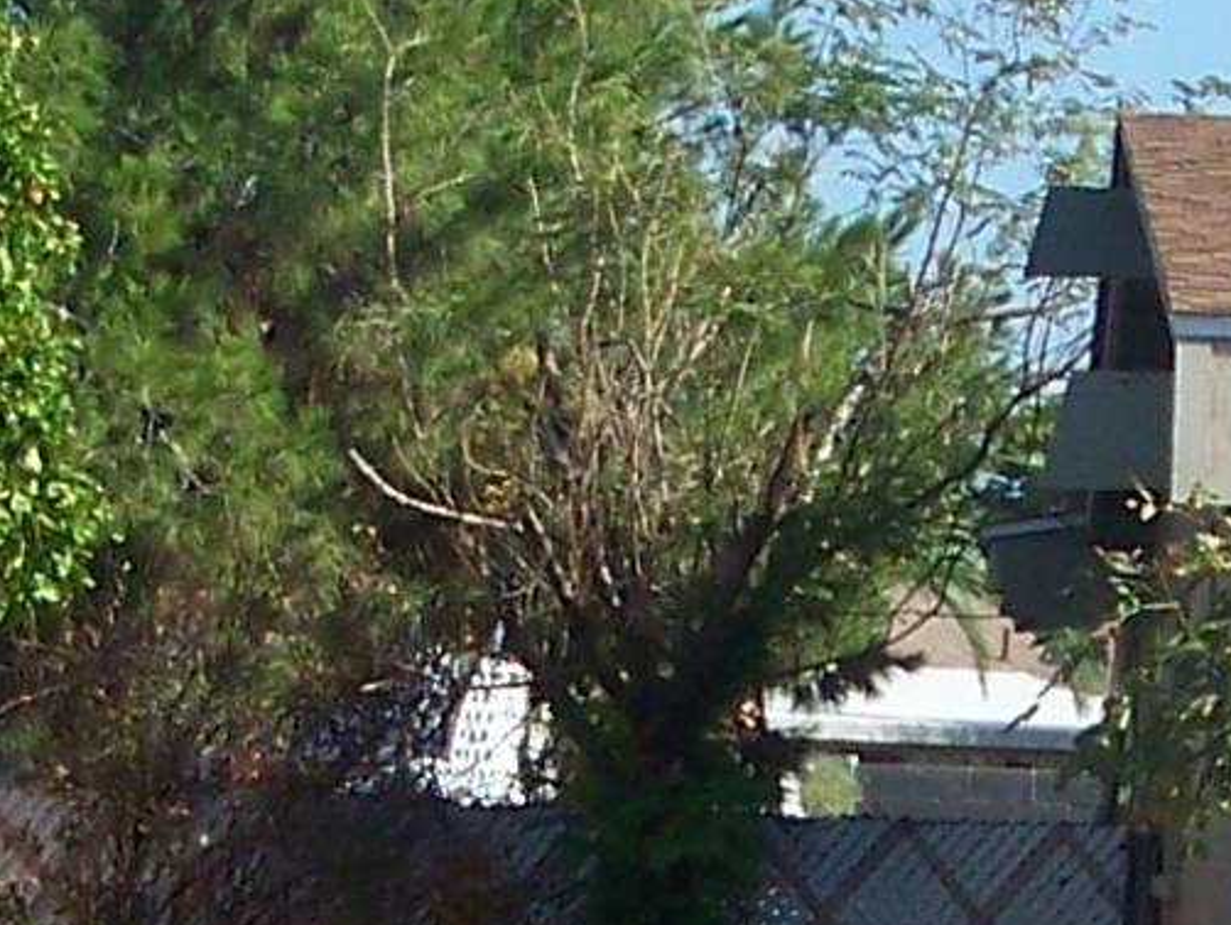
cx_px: 1047
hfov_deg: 9.2
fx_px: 7649
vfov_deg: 6.9
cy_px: 694
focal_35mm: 215
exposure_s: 1/800
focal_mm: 5.85
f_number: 2.8
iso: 64
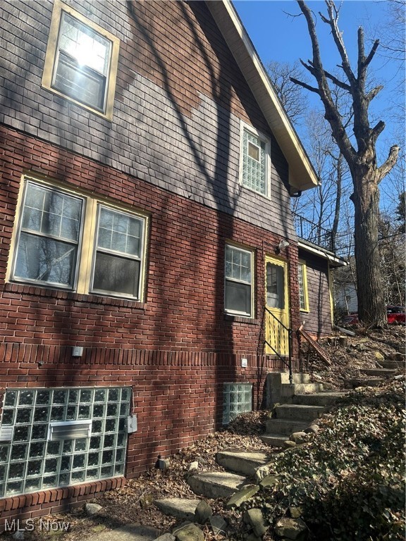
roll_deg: -2.4
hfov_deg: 56.8
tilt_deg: +13.5
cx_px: 203
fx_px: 375
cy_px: 270
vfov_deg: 71.6
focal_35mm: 24
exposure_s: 1/1812
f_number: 1.78
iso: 80
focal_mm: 6.86
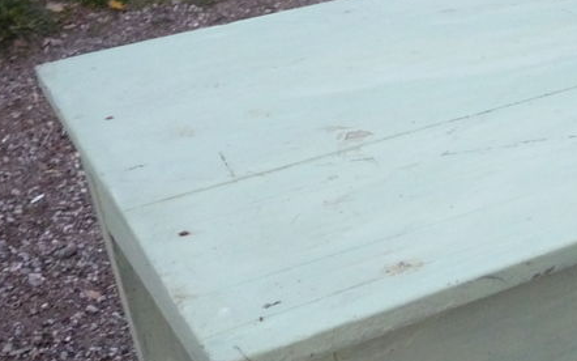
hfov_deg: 26.8
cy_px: 369
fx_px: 1132
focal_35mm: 72
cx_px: 598
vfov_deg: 17.6
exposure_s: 1/13
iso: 400
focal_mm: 5.2
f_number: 3.3
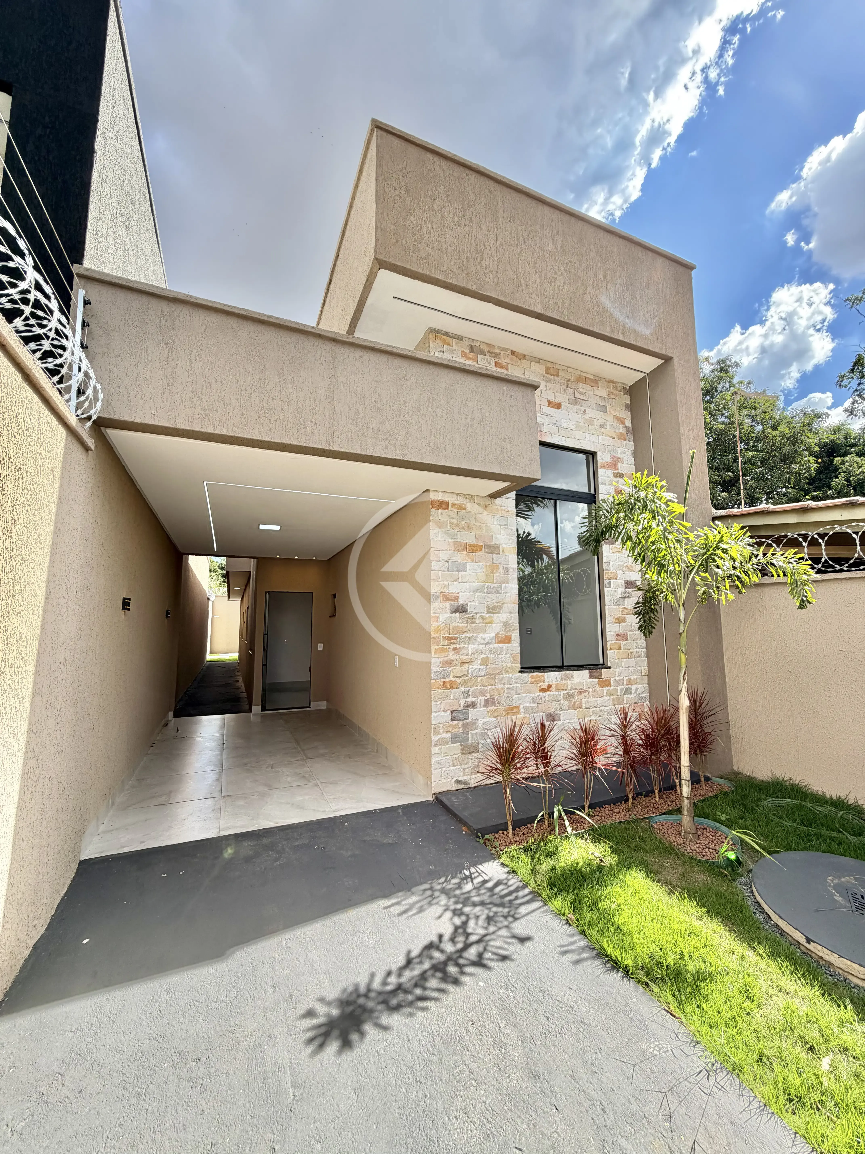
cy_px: 577
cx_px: 432
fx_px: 466
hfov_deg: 85.7
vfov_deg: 102.1
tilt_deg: +6.8
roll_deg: -0.2
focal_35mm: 14
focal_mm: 2.22
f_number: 2.2
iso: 64
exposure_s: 1/502
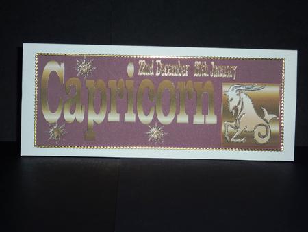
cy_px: 116
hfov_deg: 30.7
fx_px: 561
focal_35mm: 63
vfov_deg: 23.3
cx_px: 154
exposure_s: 1/30
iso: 100
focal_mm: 10.3
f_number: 4
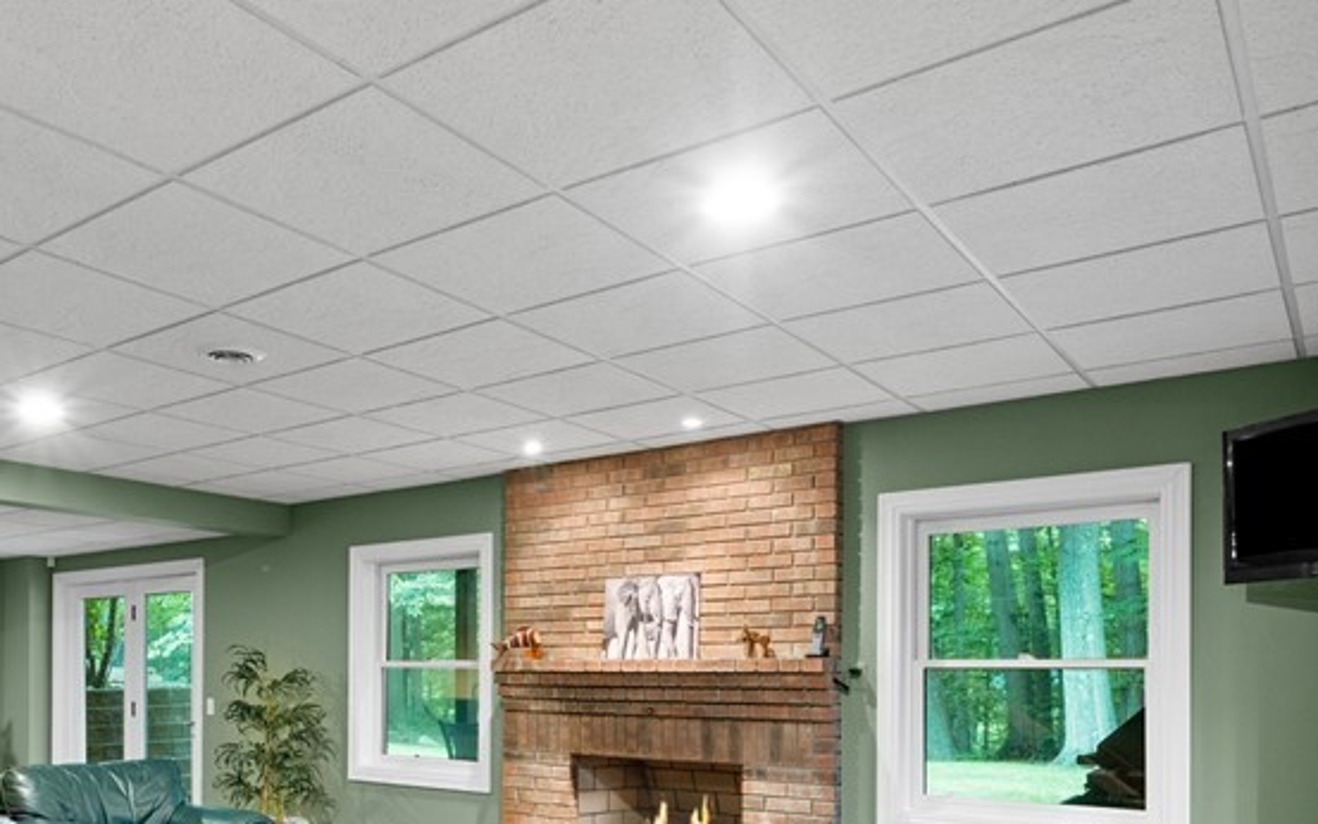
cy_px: 673
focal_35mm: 30
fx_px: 1078
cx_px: 417
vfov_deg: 40.0
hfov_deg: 61.0
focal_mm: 15
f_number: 9
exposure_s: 4
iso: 250
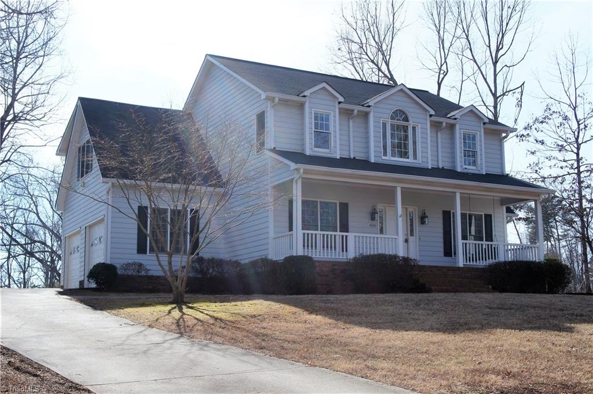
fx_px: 691
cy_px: 197
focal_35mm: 42
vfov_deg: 31.8
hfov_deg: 46.5
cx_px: 296
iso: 200
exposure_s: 1/500
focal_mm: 28
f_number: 7.1
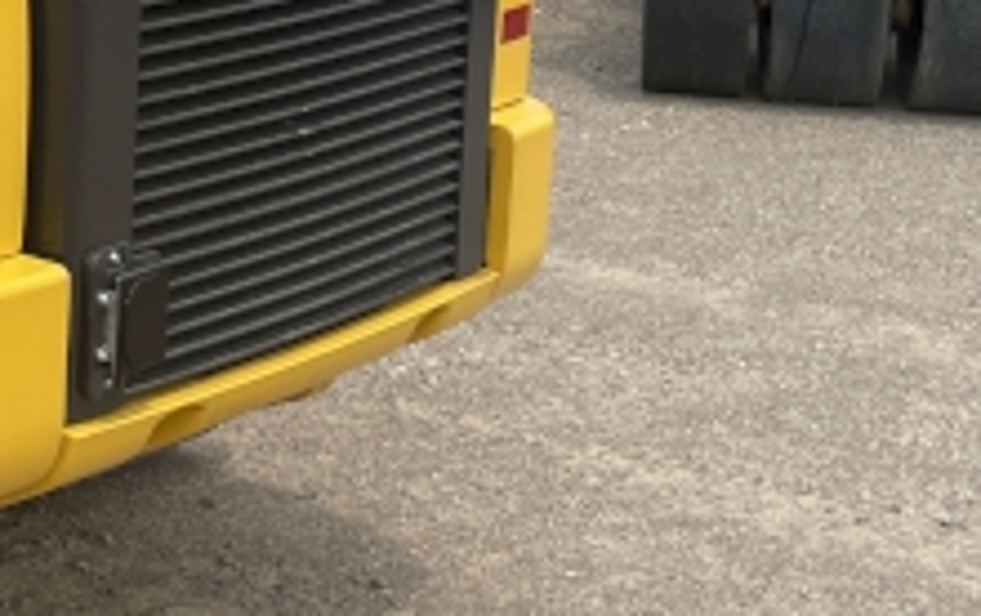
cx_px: -415
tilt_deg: -4.7
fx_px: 2676
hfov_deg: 18.7
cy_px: -9
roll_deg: -1.0
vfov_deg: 12.9
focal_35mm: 100
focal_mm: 4.2
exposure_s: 1/3610
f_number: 1.6
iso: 32
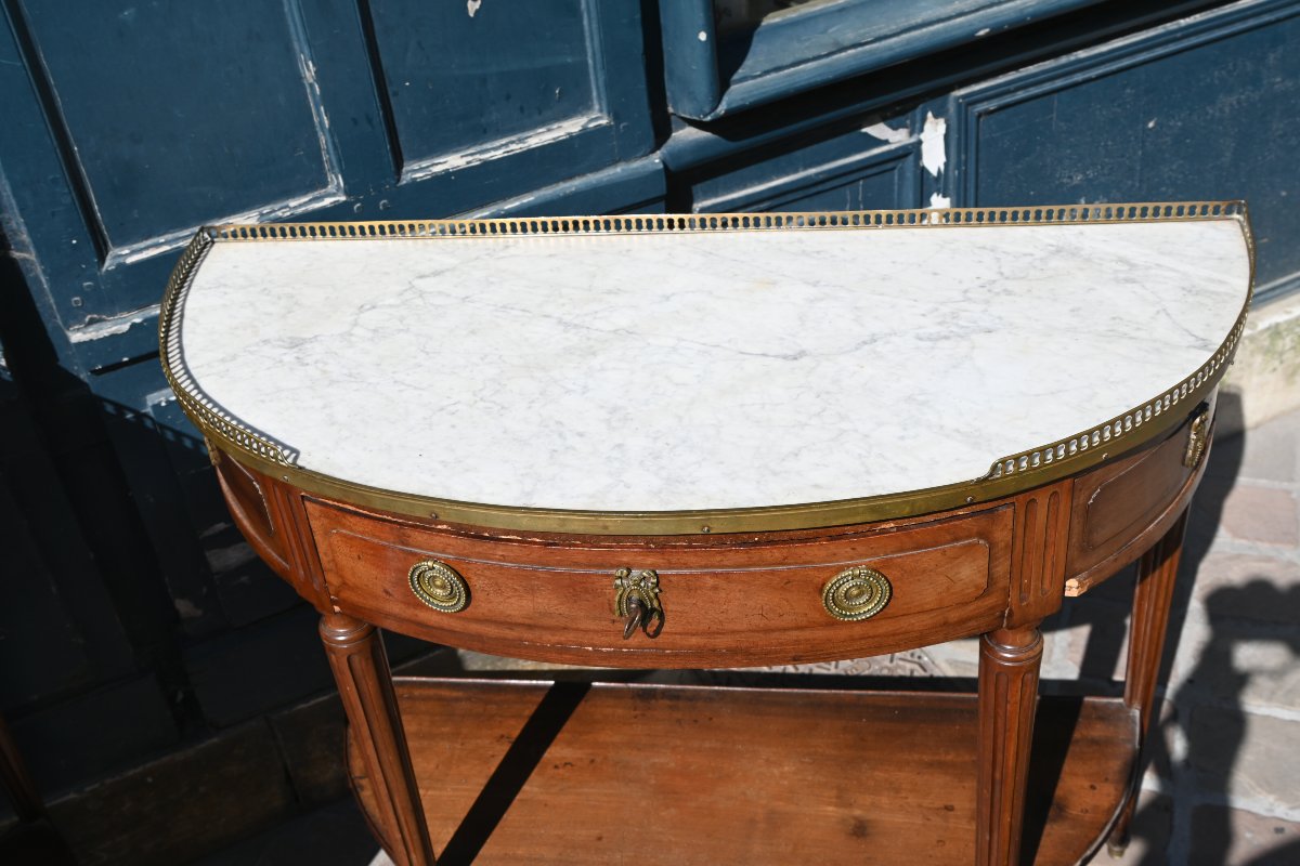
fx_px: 1408
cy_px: 433
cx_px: 650
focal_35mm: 39
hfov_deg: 49.6
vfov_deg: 34.2
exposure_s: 1/400
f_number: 7.1
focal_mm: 26
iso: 100
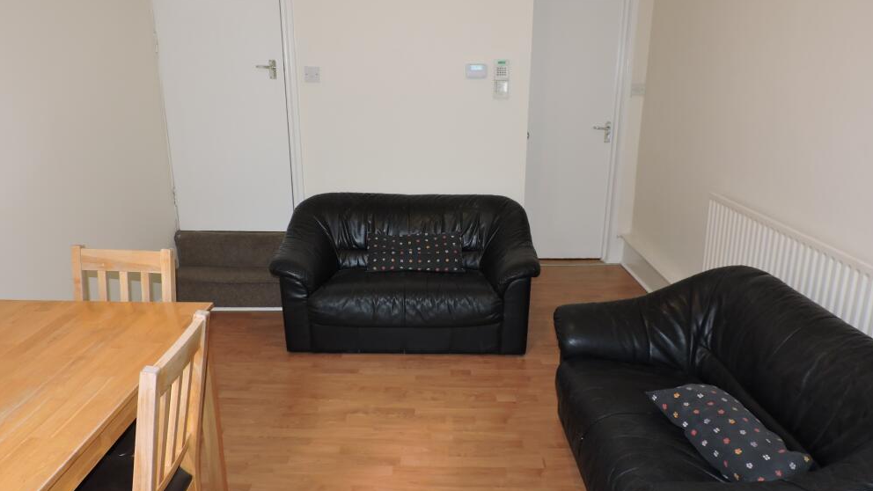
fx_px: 625
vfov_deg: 42.8
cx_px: 435
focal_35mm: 27
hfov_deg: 69.9
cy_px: 277
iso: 200
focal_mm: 4.3
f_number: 3
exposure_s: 1/30
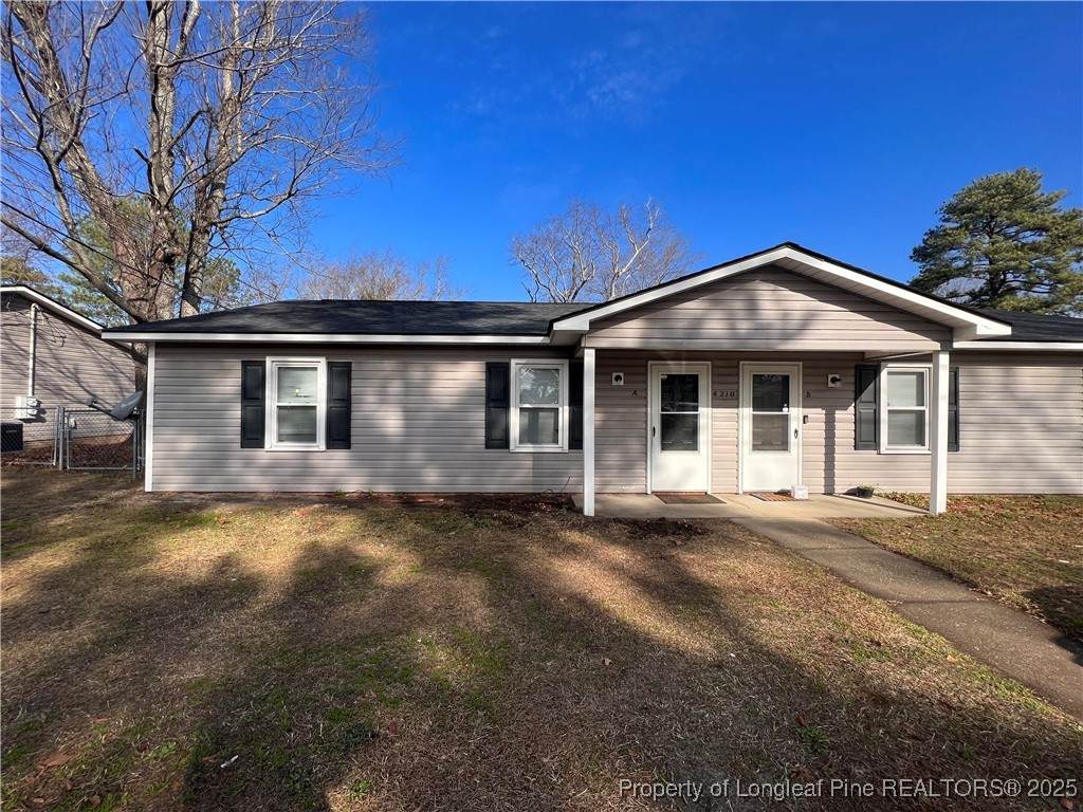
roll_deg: +0.1
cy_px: 406
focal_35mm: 13
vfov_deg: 89.9
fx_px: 407
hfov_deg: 106.2
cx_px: 542
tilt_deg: -0.5
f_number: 1.8
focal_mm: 1.57
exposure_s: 1/1107
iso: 32
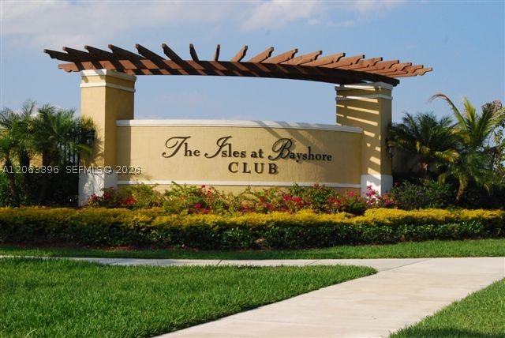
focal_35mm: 60
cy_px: 169
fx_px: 842
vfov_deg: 22.7
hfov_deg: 33.4
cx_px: 252
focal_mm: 40
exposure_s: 1/800
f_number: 14
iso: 800
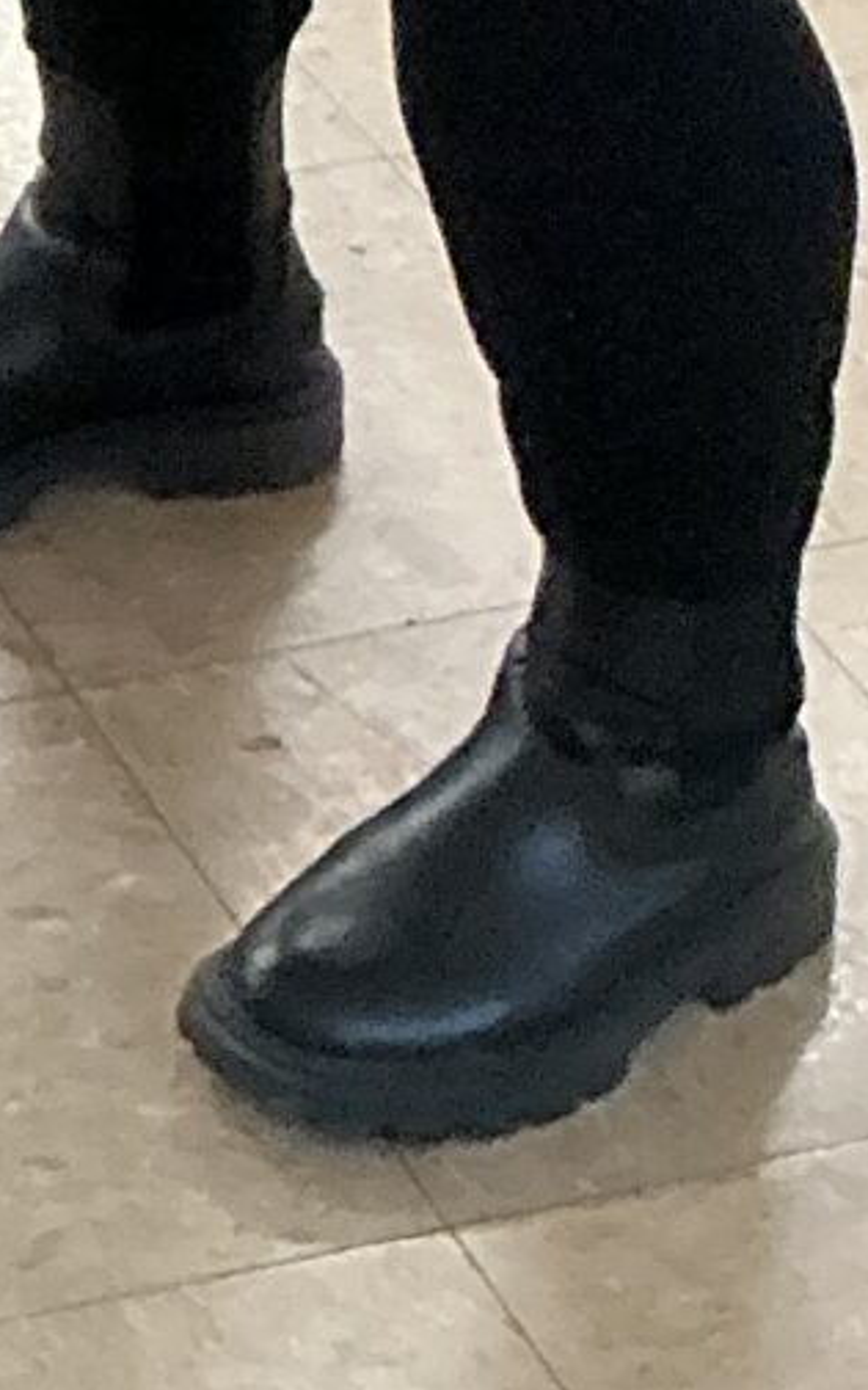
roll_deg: +2.6
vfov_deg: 11.3
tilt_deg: -14.3
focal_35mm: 156
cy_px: -1911
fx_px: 5904
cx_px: -1375
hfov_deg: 7.7
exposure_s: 1/50
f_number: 1.8
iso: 125
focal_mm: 3
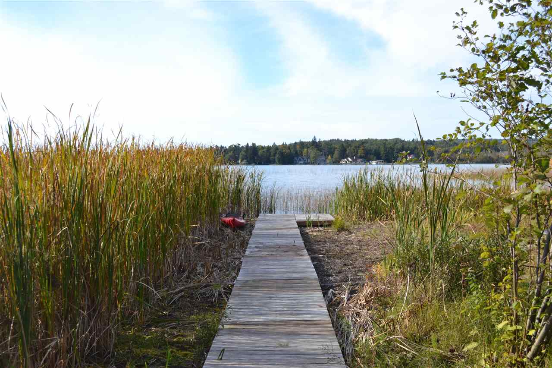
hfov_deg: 46.4
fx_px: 644
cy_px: 184
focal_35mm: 42
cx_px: 276
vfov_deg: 31.9
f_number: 7.1
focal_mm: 28
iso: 100
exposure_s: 1/200
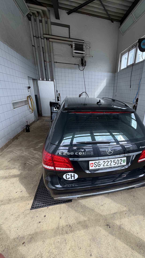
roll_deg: -3.2
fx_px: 109
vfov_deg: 99.4
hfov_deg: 65.0
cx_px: 99
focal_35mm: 16
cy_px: 132
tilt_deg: -19.7
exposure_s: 1/121
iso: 50
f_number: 2.2
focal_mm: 2.22
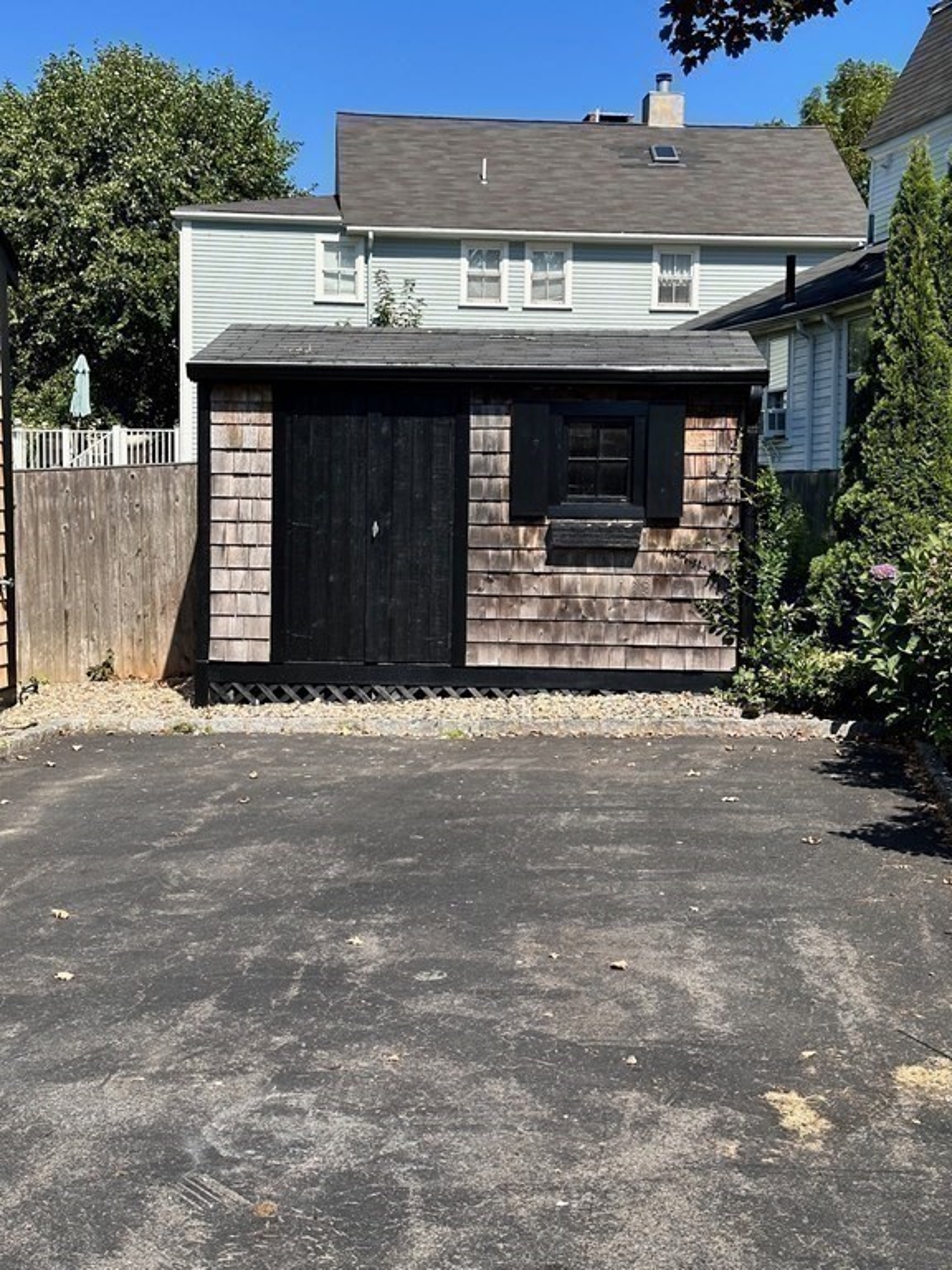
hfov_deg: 30.3
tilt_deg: -4.2
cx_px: 476
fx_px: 1760
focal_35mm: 48
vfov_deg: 39.7
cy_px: 635
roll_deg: -0.8
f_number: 1.78
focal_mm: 6.86
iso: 64
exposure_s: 1/2809
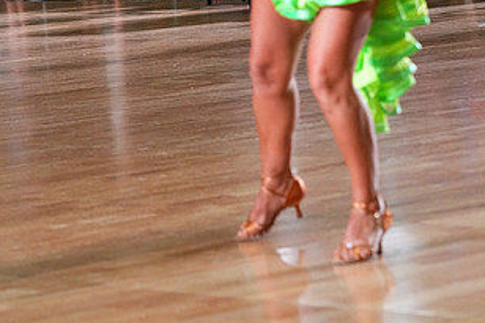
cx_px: 275
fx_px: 2666
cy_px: -80
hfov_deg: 10.4
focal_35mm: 198
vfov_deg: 6.9
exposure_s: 1/400
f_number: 5
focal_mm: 105
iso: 8000
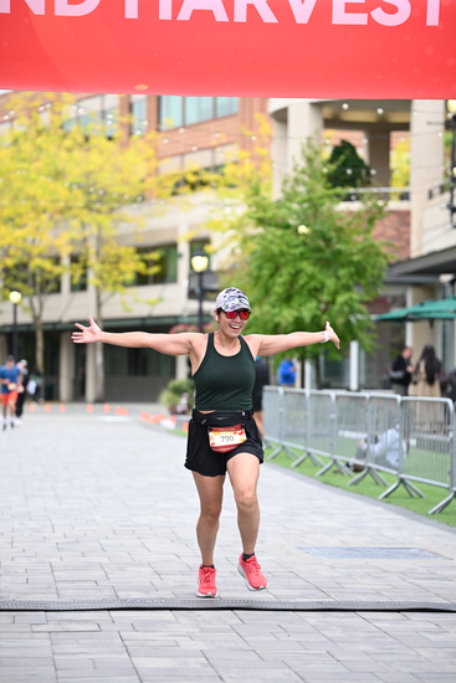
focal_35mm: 101
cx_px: 228
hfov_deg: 13.6
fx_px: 1918
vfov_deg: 20.2
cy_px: 342
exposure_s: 1/1600
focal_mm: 101
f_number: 2.8
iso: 640
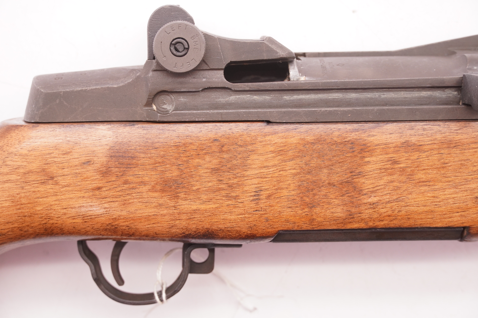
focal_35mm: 72
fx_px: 955
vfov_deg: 18.9
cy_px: 159
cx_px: 239
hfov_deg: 28.1
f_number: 5.6
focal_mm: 48
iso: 800
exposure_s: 1/125
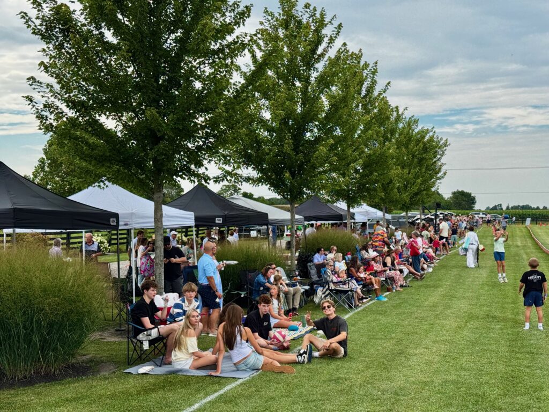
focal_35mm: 48
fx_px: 761
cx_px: 274
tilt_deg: +1.0
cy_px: 206
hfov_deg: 39.7
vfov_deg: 30.3
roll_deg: +0.4
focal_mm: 6.76
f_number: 1.78
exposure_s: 1/1366
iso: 64
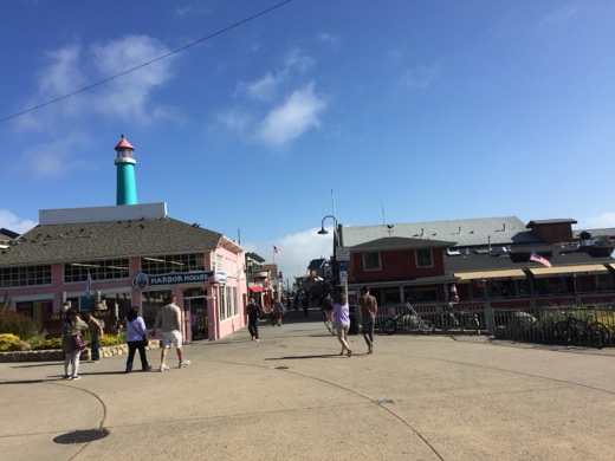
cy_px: 230
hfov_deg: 61.7
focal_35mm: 29
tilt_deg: +4.5
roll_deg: +4.0
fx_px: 515
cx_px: 308
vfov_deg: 48.2
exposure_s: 1/2198
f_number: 2.2
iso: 32
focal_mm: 4.15
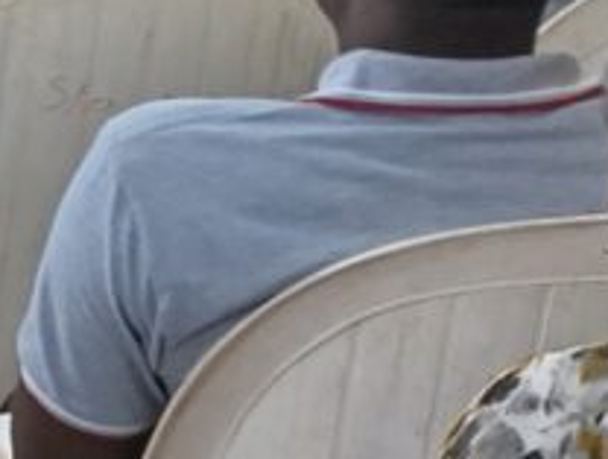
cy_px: -142
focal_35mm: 170
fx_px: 2993
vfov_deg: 8.6
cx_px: -453
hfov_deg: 10.9
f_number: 1.6
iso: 1250
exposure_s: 1/100
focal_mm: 6.14
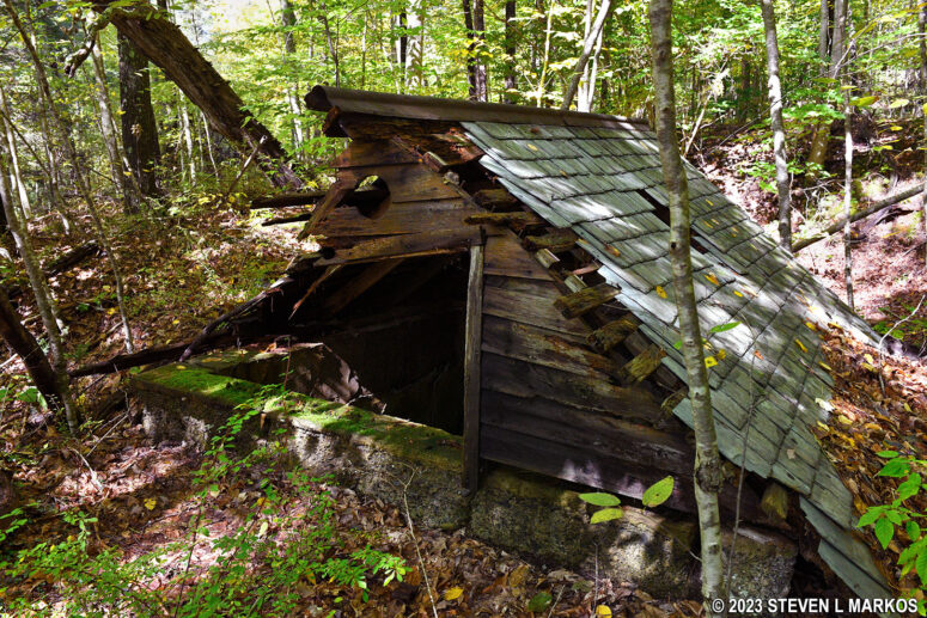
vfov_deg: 45.0
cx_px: 464
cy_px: 309
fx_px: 747
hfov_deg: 63.6
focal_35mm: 29
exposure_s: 1/160
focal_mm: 29
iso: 3600
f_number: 11
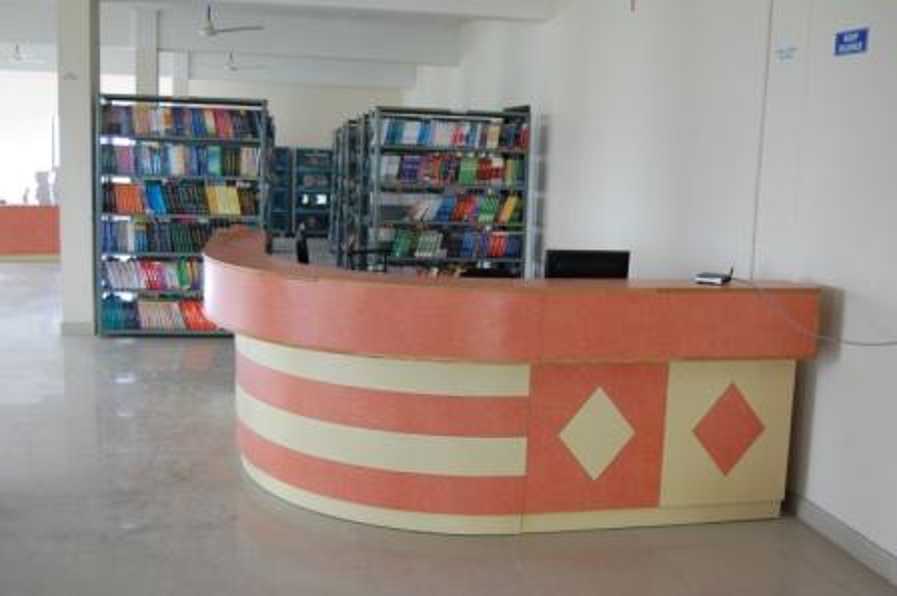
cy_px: 298
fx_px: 896
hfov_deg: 53.2
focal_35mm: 36
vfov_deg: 36.8
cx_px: 448
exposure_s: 1/15
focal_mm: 24
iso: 800
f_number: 4
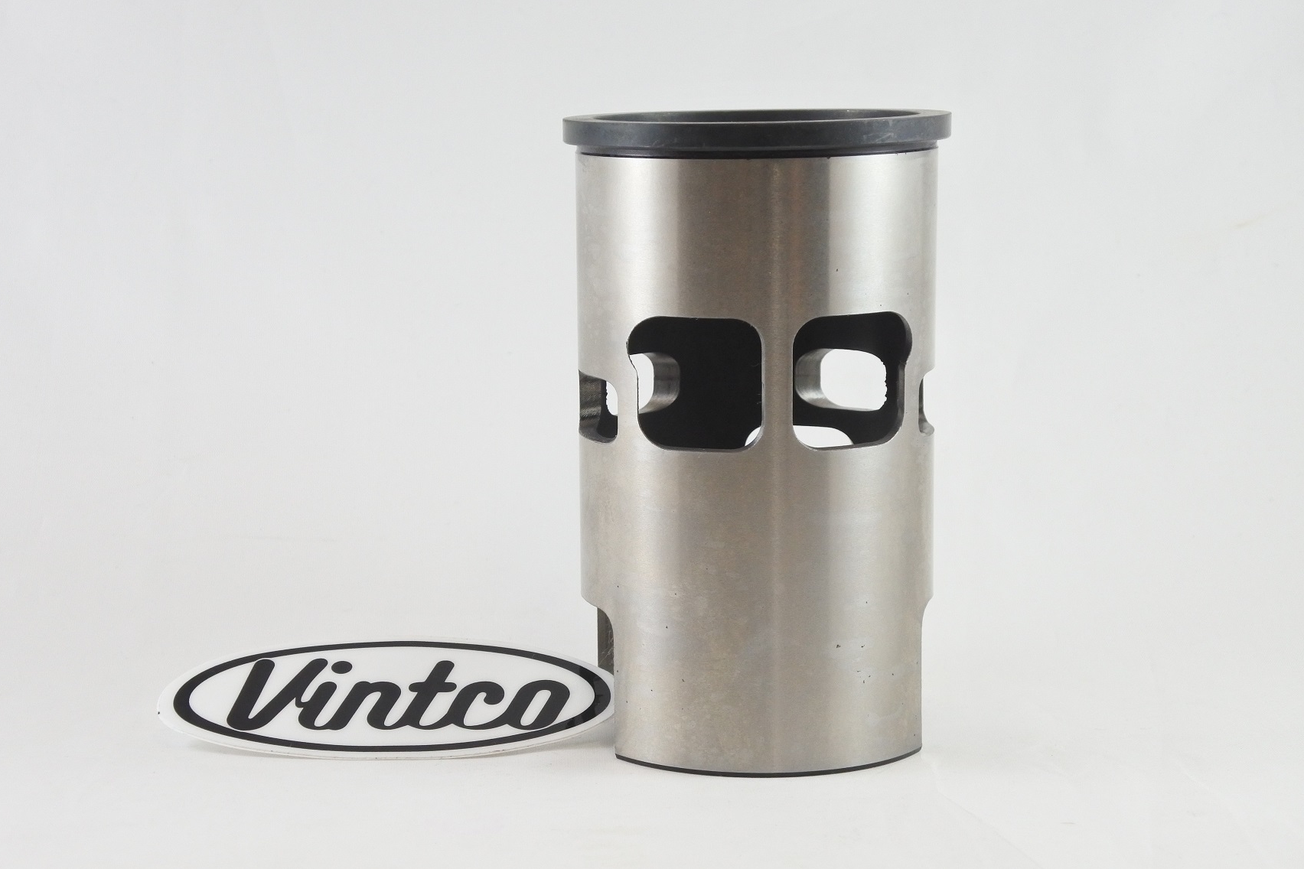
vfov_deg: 23.8
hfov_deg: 35.1
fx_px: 2065
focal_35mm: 57
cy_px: 428
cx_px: 652
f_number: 4.8
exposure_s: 1/125
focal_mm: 21
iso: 640
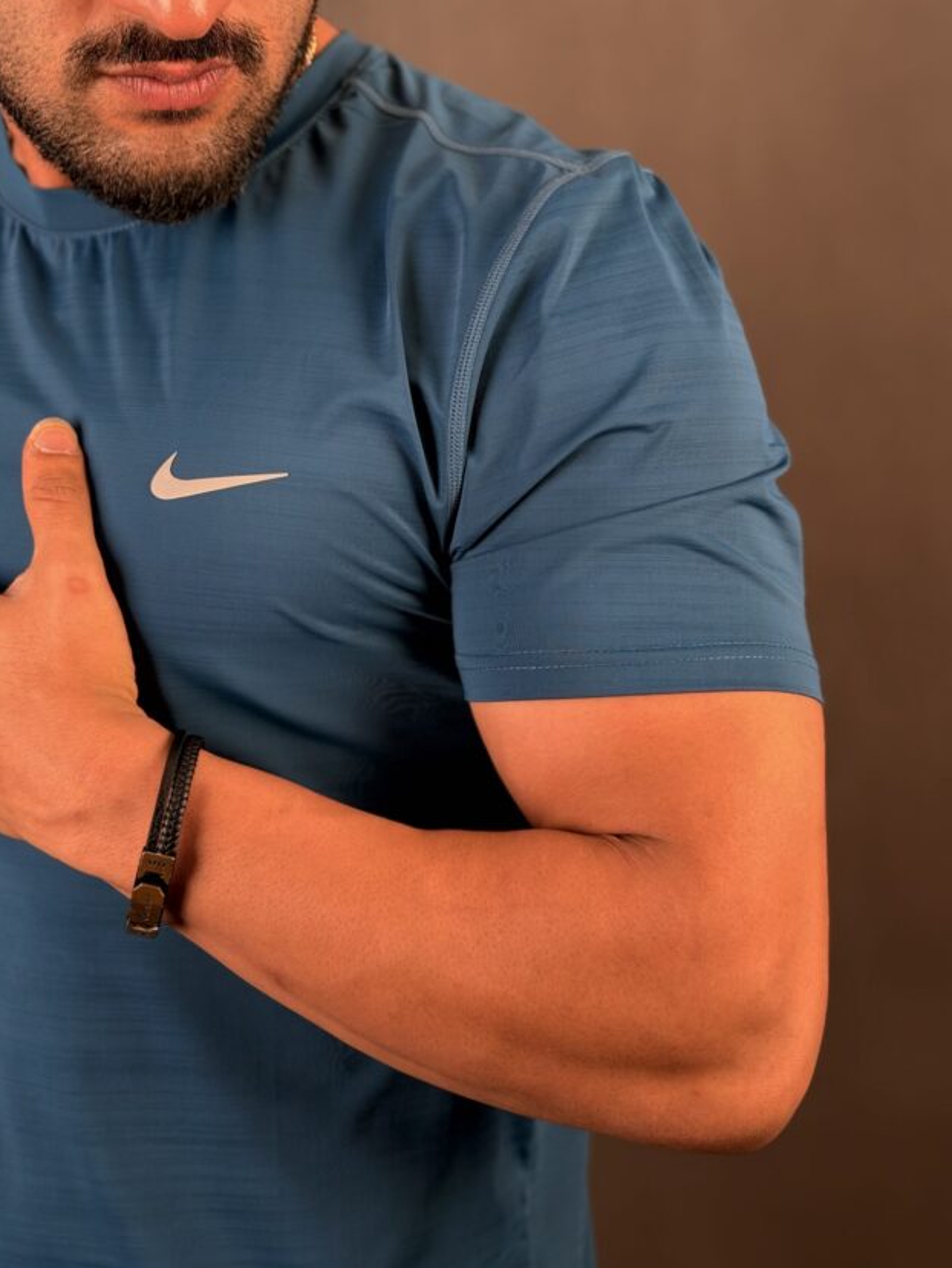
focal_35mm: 54
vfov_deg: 35.5
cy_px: 652
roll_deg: -0.2
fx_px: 1980
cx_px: 435
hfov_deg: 27.0
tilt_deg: -12.4
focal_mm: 6.76
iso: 80
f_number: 1.78
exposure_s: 1/100
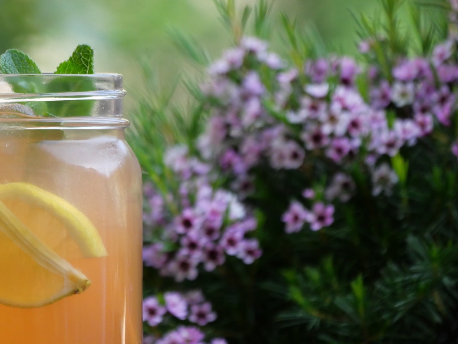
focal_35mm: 1161
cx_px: 129
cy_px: 109
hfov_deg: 1.7
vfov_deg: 1.3
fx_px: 15364
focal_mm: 400
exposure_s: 1/640
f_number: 6.3
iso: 1600
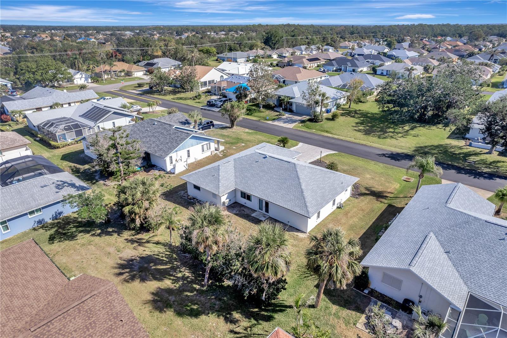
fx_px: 310
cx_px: 254
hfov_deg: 78.6
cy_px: 169
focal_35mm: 22
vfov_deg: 57.2
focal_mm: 8.38
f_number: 2.8
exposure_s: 1/1250
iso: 130
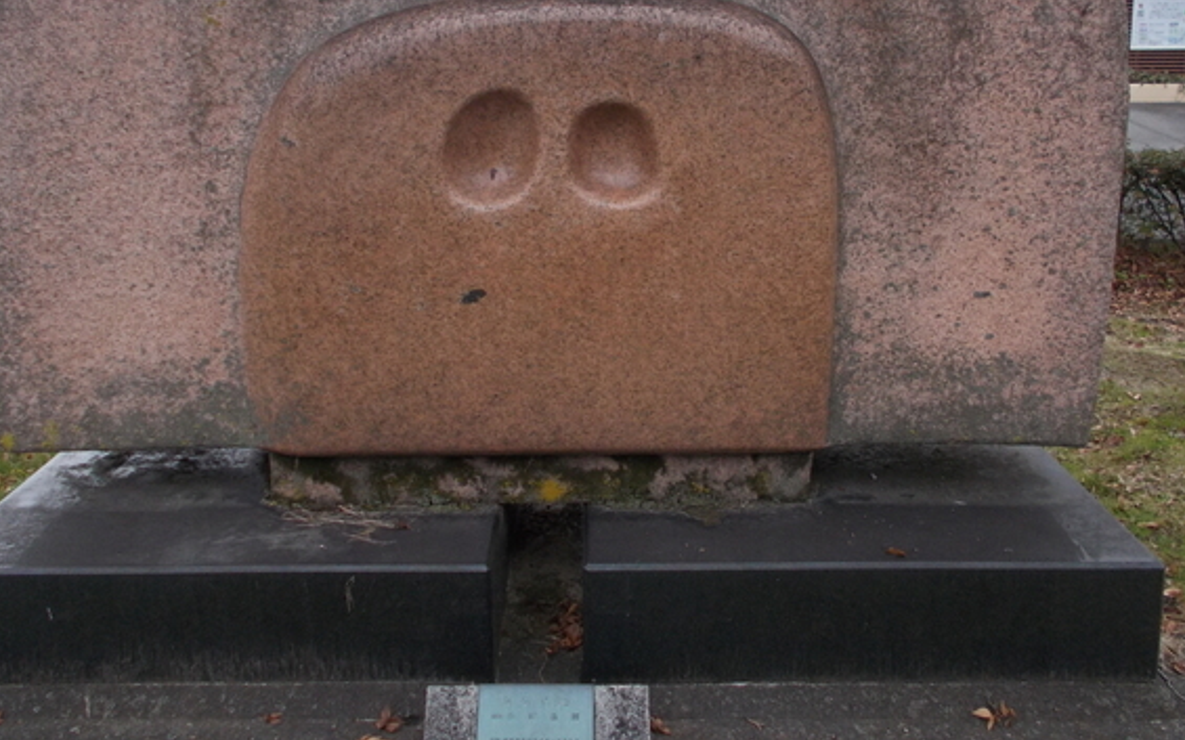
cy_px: 245
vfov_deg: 32.5
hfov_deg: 50.4
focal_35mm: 39
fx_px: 1259
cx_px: 587
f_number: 3.2
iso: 180
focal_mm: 4.6
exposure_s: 1/250
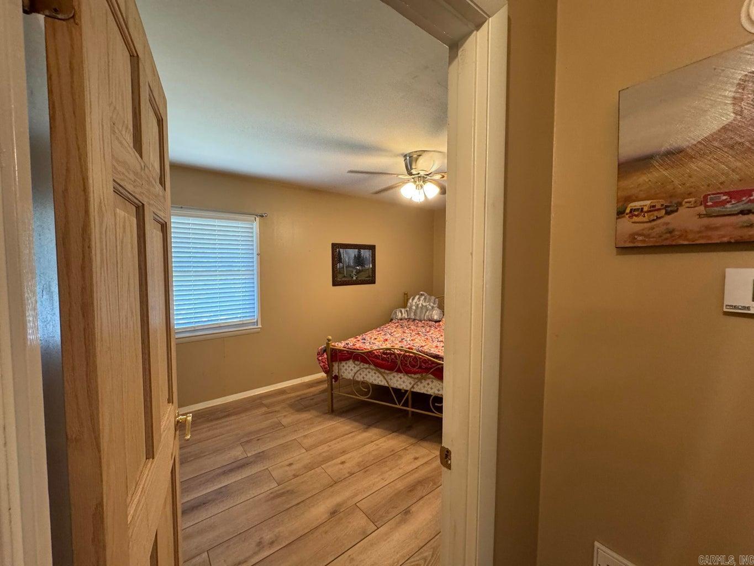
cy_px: 283
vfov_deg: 85.7
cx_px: 377
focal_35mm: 14
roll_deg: -0.1
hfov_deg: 102.1
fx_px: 305
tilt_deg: -3.7
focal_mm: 2.22
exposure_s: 1/60
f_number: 2.2
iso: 320
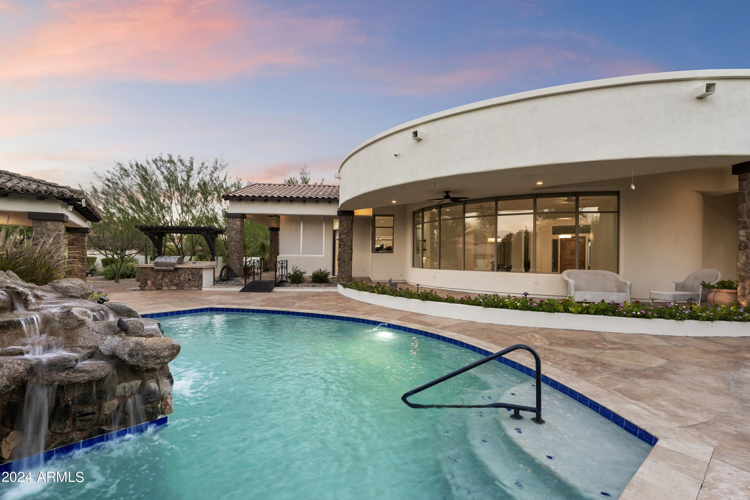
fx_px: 344
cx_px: 375
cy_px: 250
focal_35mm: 16
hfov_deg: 95.0
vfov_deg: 72.1
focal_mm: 16.5
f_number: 9
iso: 800
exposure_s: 1/8
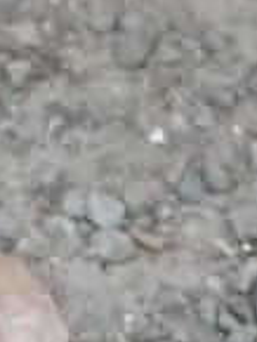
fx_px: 1957
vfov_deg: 8.4
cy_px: -686
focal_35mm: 198
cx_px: 258
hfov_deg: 7.5
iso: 200
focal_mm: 14
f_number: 3.5
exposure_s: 1/100
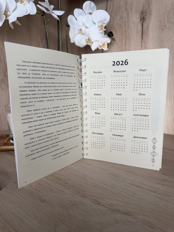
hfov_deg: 56.8
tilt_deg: -10.4
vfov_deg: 71.6
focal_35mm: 24
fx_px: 161
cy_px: 116
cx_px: 87
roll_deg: +0.0
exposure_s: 1/308
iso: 80
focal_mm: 6.76
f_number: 1.78
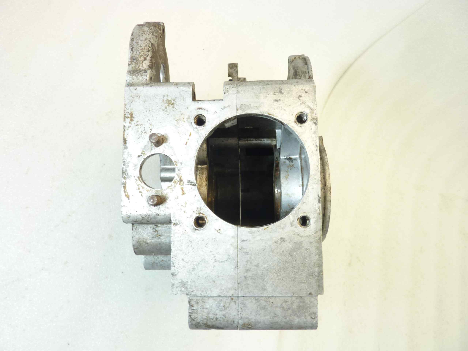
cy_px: 176
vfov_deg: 54.9
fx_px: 338
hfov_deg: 69.4
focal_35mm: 25
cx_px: 234
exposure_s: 1/20
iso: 80
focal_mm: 4.1
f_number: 3.3
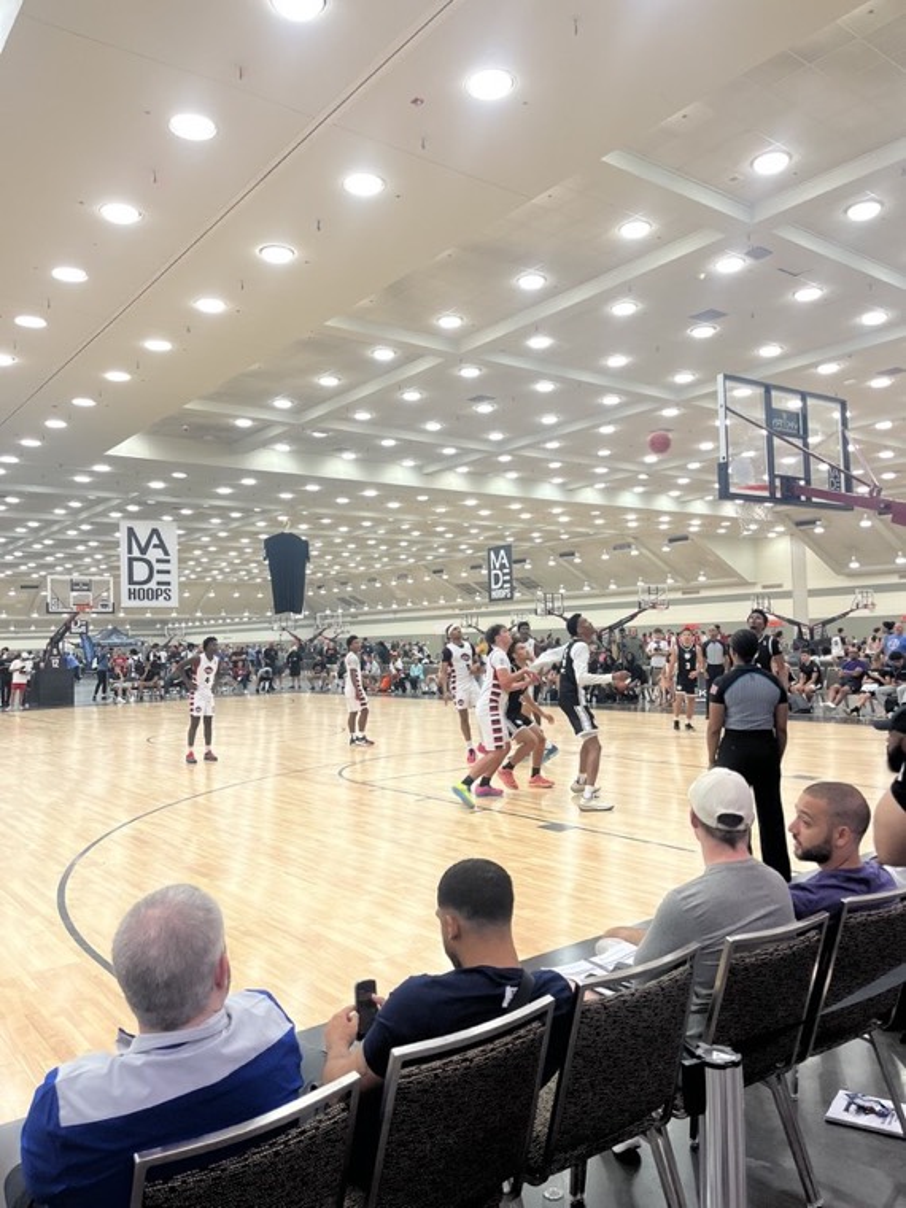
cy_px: 604
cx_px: 453
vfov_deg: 67.3
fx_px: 907
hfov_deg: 53.1
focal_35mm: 26
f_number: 1.6
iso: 64
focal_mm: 5.1
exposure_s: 1/60
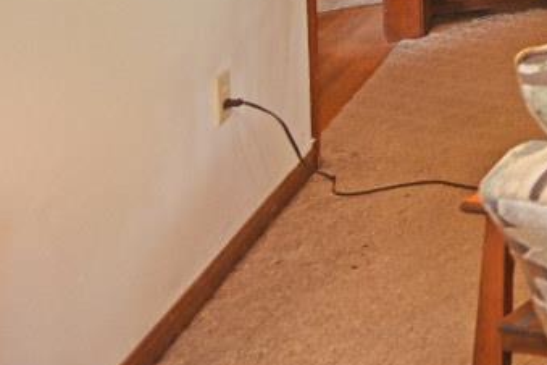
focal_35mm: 62
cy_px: -302
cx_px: 1197
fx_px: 942
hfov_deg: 17.2
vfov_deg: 17.5
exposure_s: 1/60
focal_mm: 14
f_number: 4
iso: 640
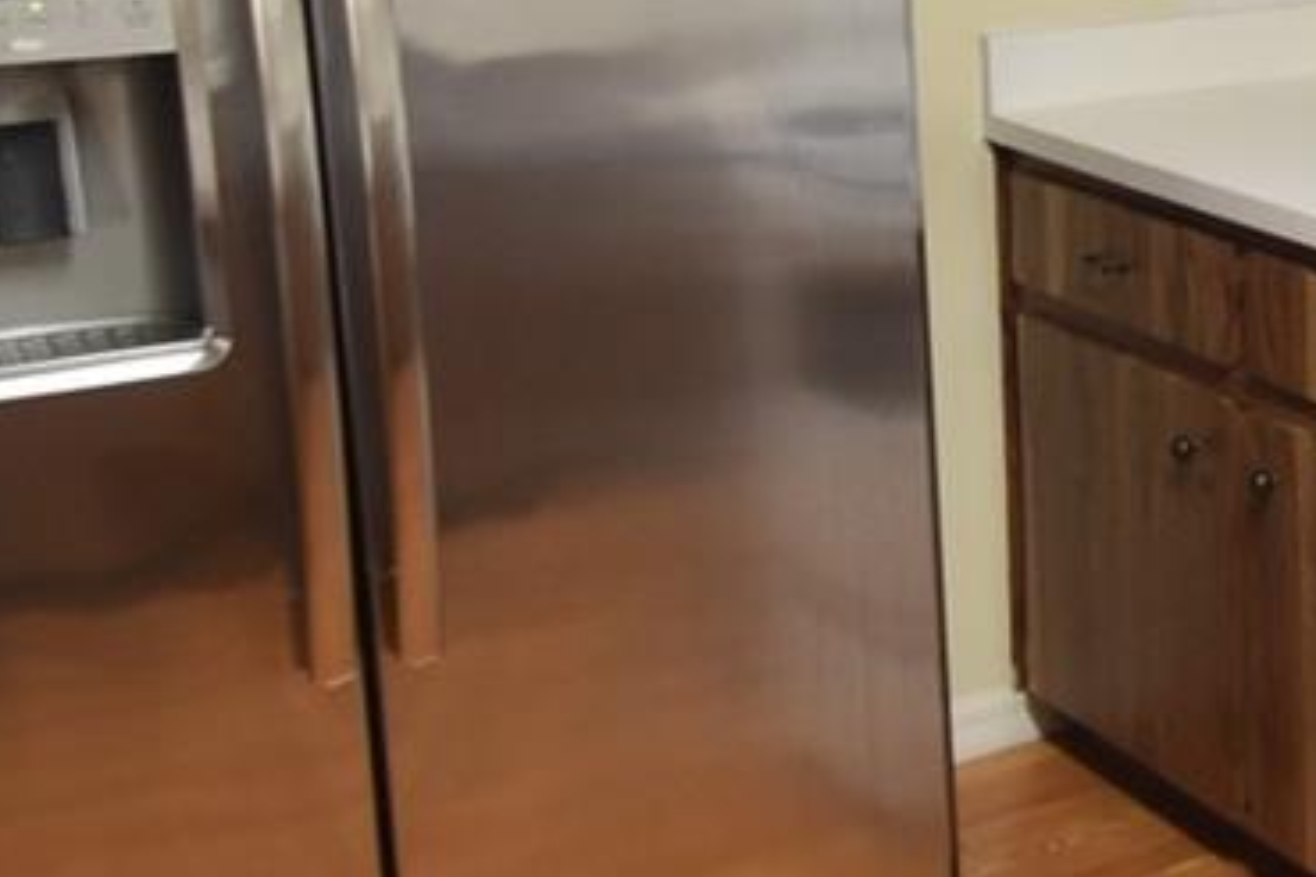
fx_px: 2376
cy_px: 103
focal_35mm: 65
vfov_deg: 20.5
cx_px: 1701
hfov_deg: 26.4
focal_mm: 10
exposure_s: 1/60
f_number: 3.5
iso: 900
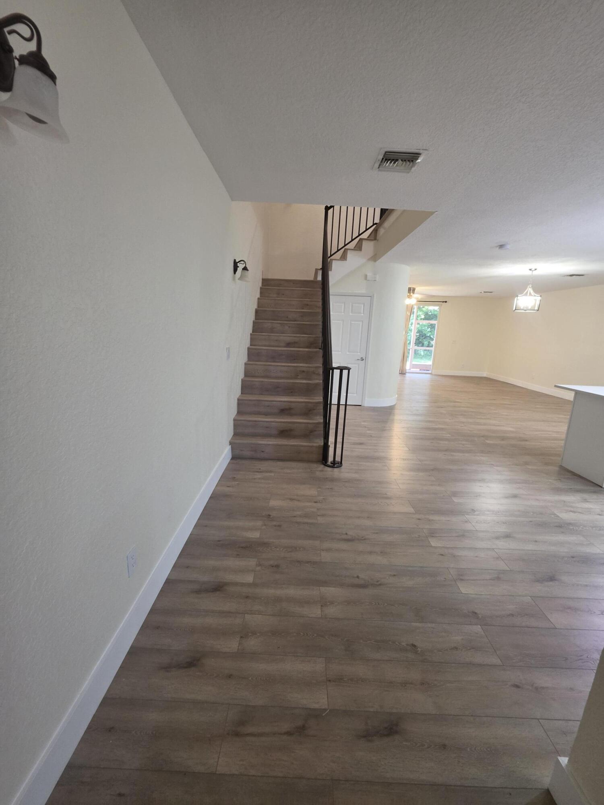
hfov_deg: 89.9
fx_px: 302
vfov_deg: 106.2
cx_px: 302
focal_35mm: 13
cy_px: 402
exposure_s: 1/60
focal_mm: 2.2
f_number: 1.9
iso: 250
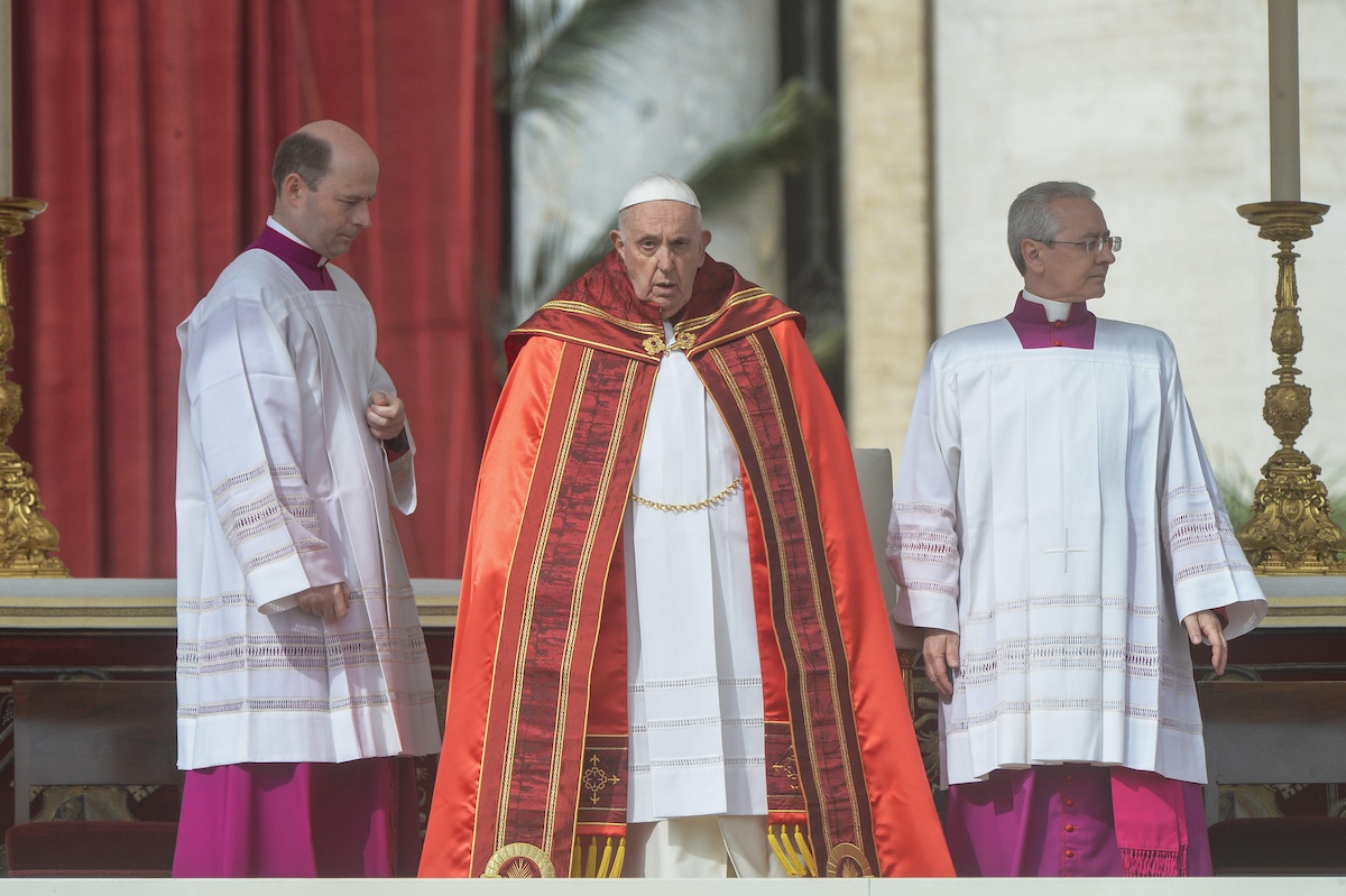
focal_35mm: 700
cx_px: 673
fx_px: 26160
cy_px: 448
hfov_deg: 2.9
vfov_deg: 2.0
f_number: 11
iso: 640
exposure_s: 1/800
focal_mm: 700
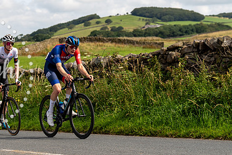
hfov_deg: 18.7
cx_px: 72
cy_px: 40
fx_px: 703
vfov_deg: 12.6
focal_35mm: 109
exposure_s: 1/1000
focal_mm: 70
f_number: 4
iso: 100
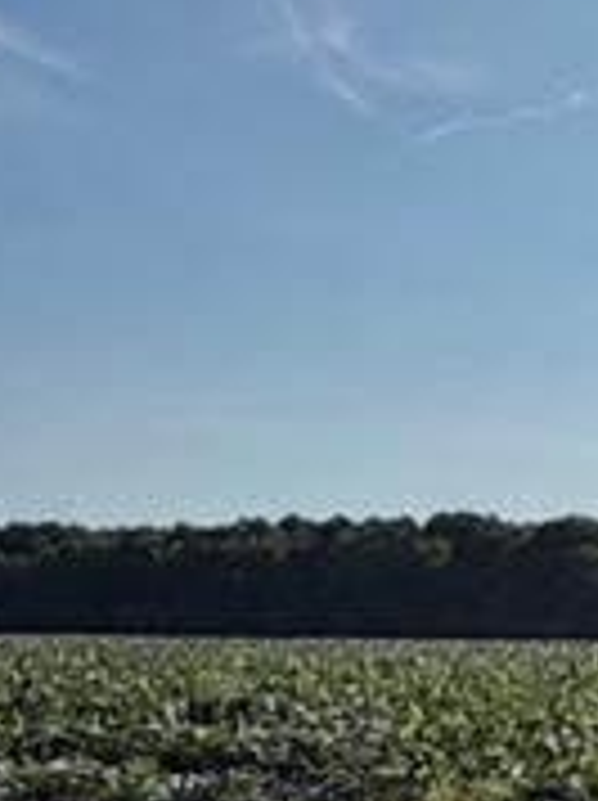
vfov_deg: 22.0
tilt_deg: -6.1
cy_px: 837
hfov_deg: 15.1
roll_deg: -0.9
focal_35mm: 85
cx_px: 1070
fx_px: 1963
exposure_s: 1/1431
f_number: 2.2
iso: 20
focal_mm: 2.22
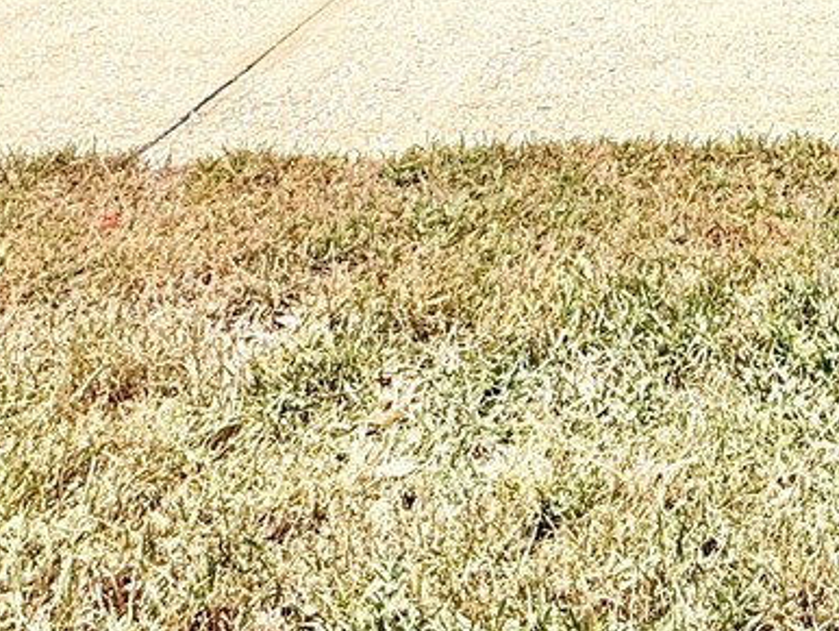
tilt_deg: +0.9
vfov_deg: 18.6
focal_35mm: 58
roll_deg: +1.0
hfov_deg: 27.8
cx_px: 1082
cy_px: -550
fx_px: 1407
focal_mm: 2.22
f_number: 2.2
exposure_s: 1/1167
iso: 50
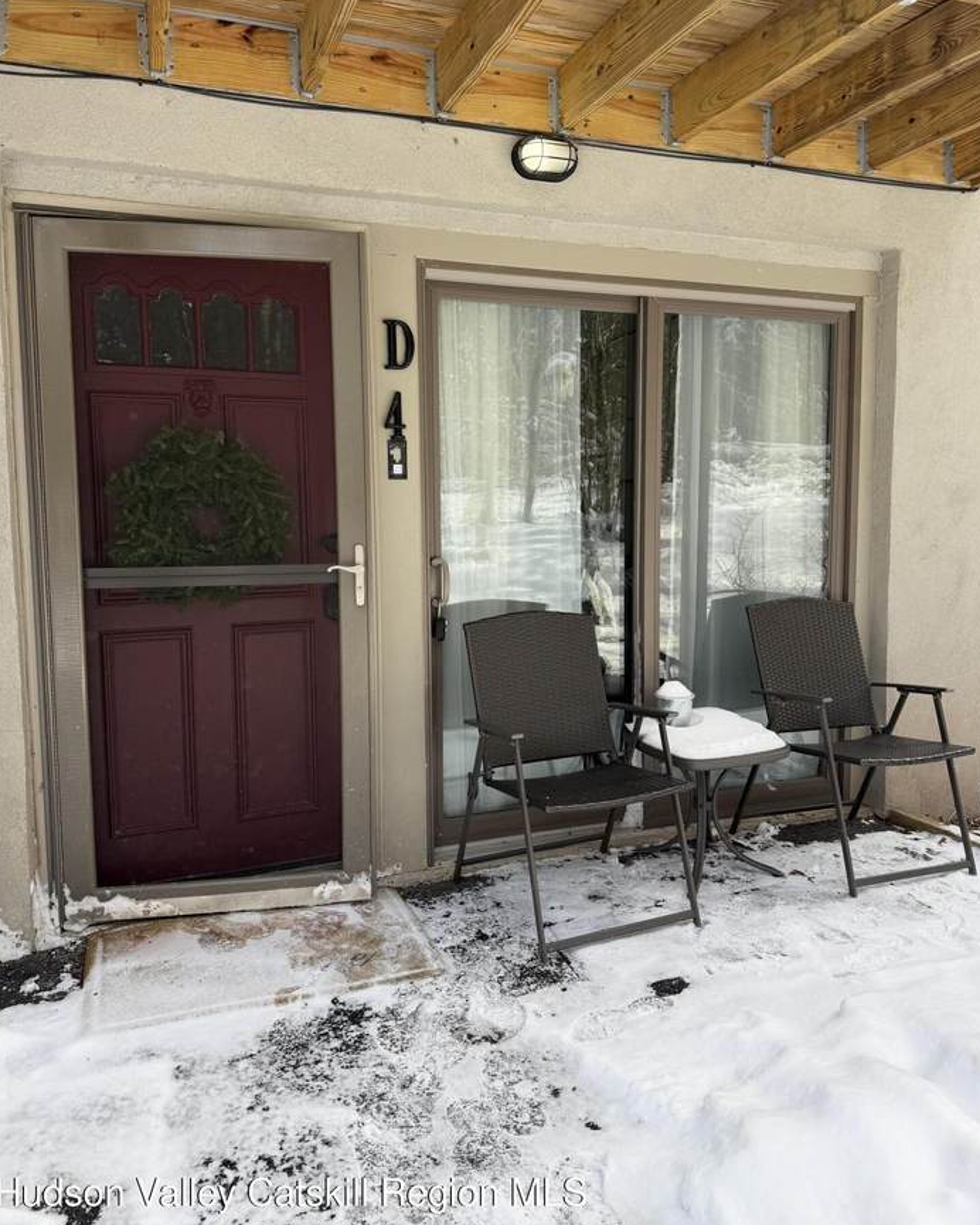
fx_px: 943
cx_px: 500
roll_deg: -0.2
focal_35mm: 26
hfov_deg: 54.9
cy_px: 575
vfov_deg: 66.0
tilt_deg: -5.3
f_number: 1.78
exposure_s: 1/683
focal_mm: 6.76
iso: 80
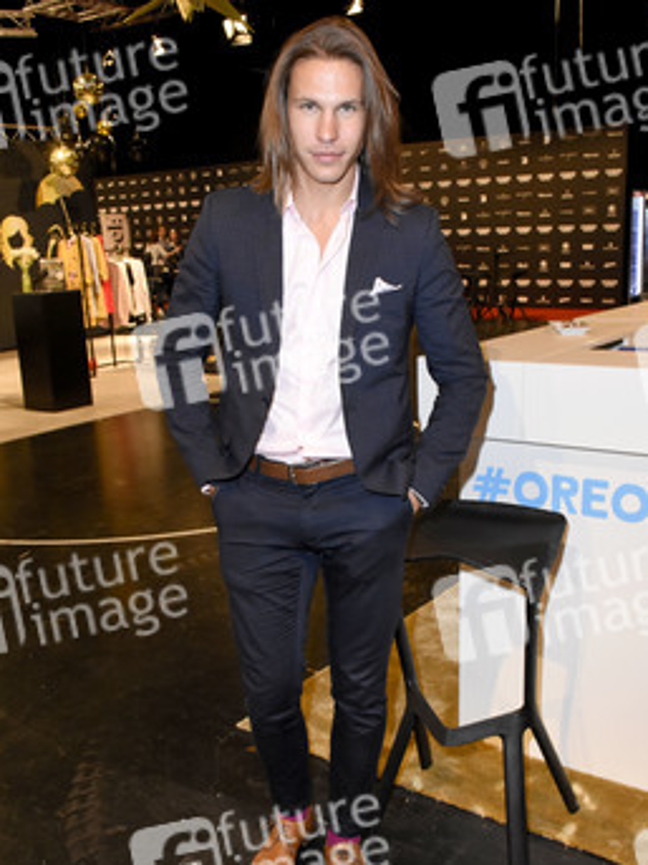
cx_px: 333
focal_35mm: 37
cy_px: 477
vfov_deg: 50.1
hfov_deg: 38.6
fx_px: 924
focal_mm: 22
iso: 3200
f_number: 6.3
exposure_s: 1/100
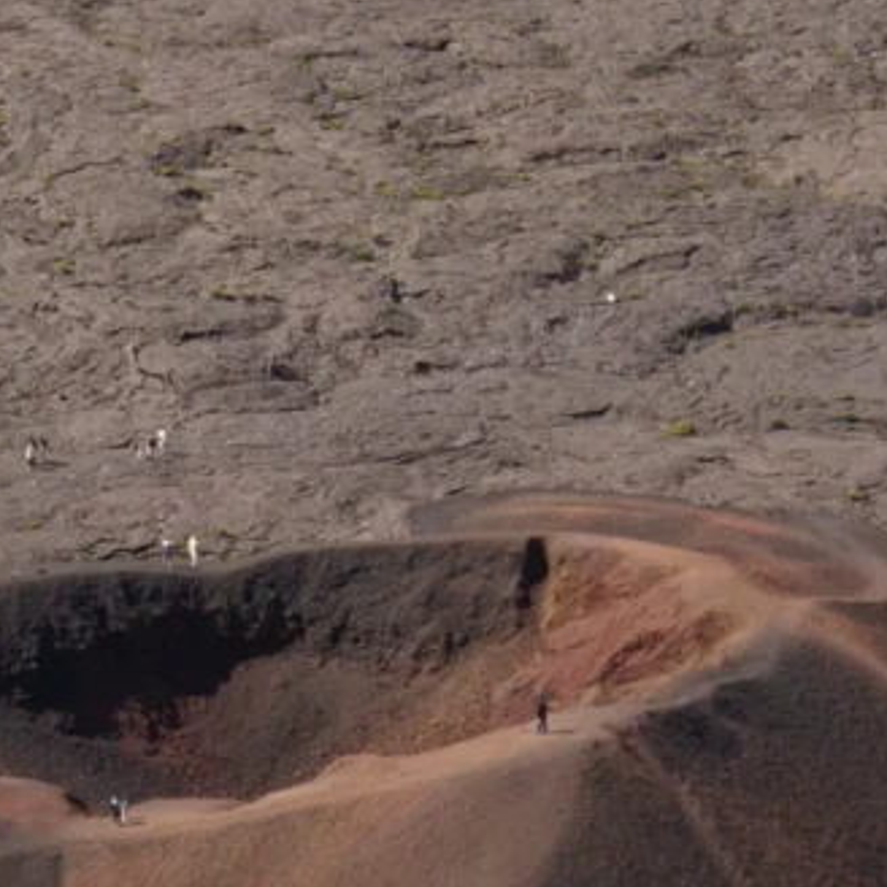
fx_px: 8088
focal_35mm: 279
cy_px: 883
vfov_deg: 6.3
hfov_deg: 6.3
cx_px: 227
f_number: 8
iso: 100
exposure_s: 1/125
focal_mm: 70
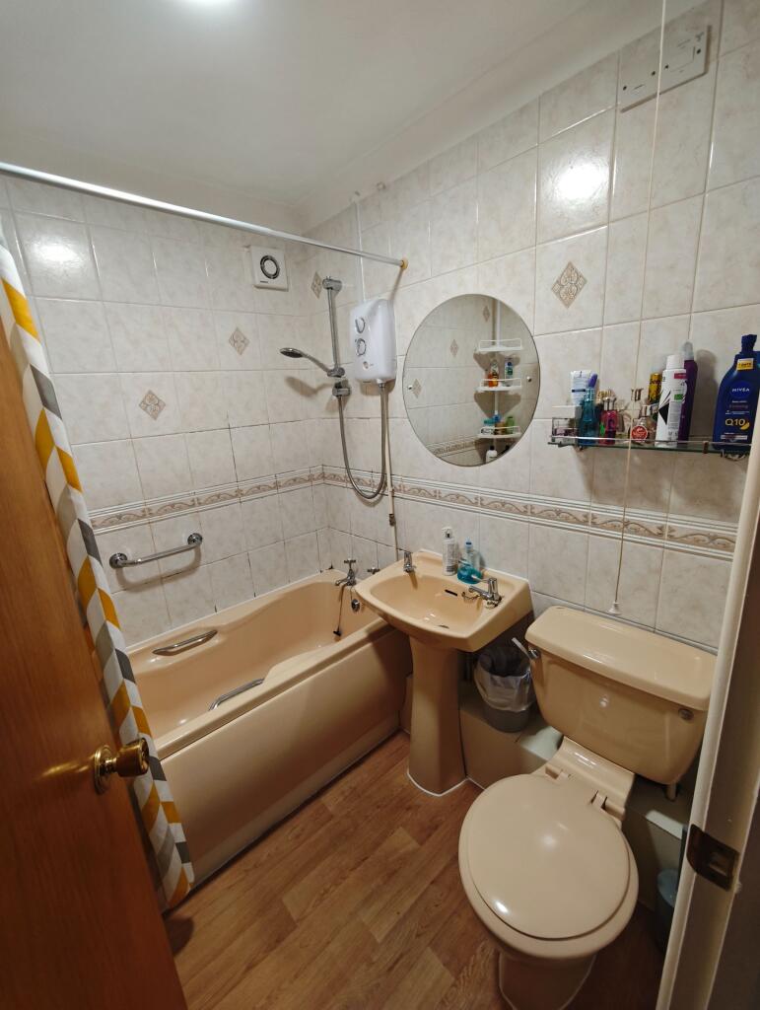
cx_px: 380
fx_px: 409
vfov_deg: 102.0
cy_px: 505
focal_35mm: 14
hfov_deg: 85.8
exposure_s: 1/50
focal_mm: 2.16
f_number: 2.2
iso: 640
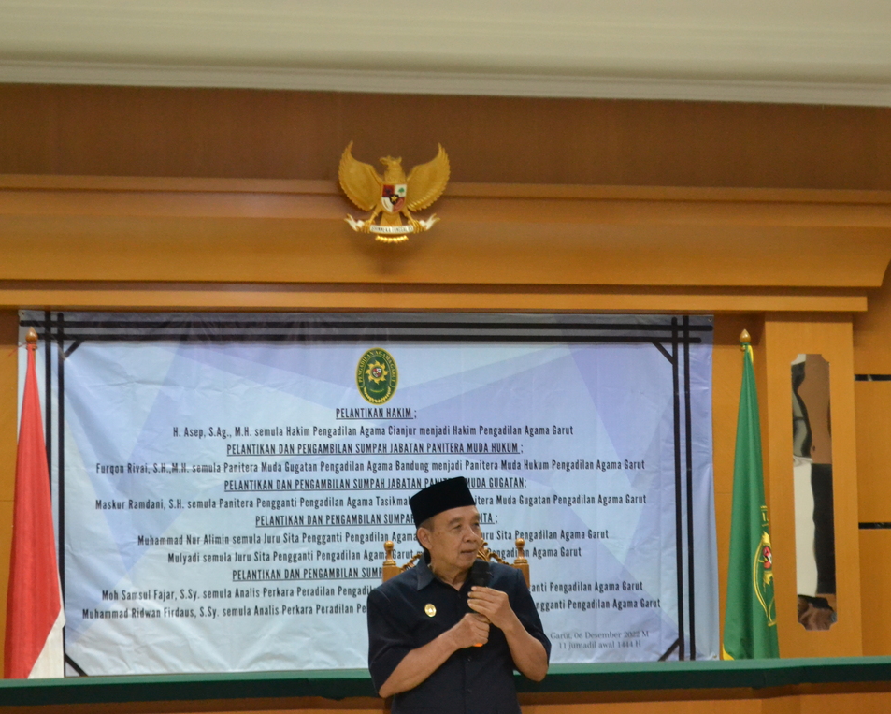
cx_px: 484
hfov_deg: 20.5
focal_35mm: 94
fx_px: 2468
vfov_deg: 16.4
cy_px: 358
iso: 2800
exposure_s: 1/15
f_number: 5.6
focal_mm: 55
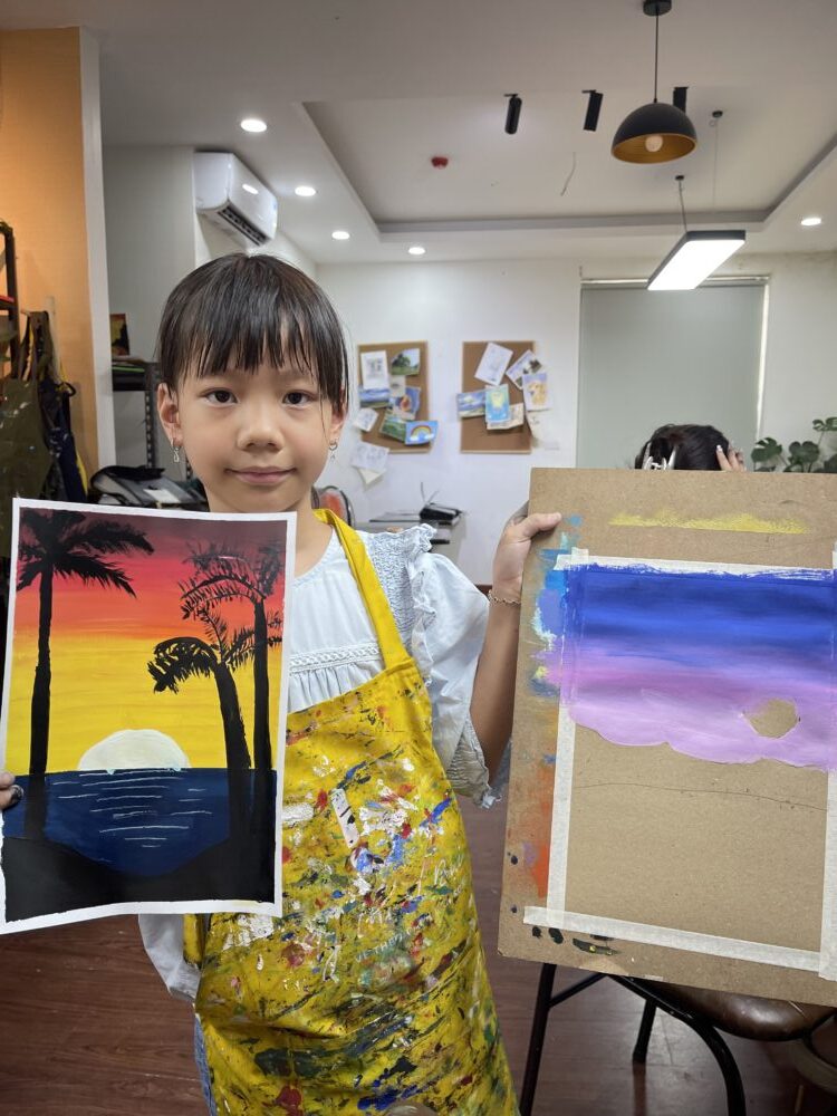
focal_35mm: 25
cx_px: 418
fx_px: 806
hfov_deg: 54.9
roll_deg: -0.6
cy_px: 558
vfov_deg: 69.4
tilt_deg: -7.4
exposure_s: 1/100
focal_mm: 5.1
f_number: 1.6
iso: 100
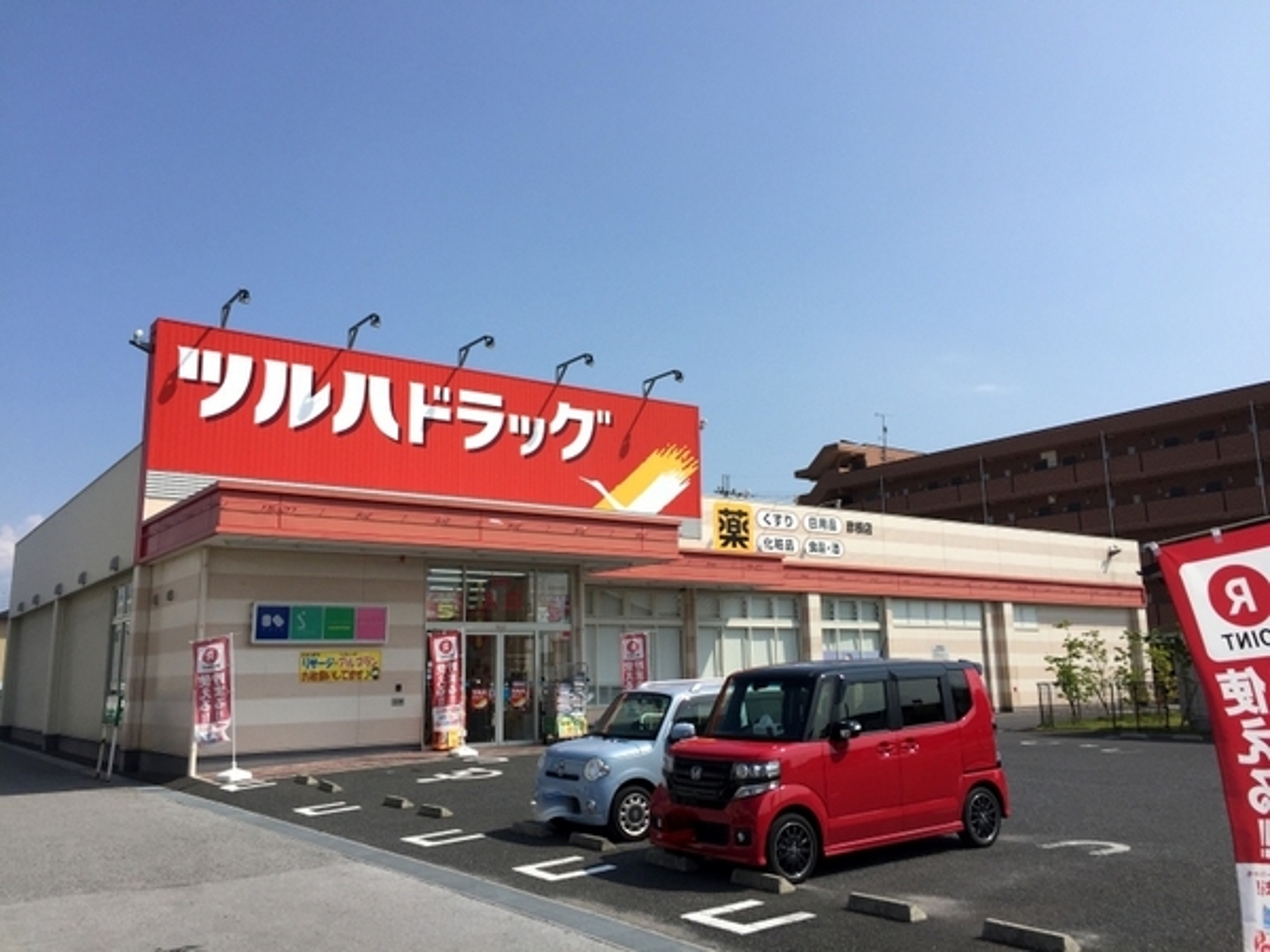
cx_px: 635
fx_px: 1064
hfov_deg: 61.7
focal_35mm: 29
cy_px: 476
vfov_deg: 48.2
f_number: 2.2
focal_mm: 4.15
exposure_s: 1/2639
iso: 32
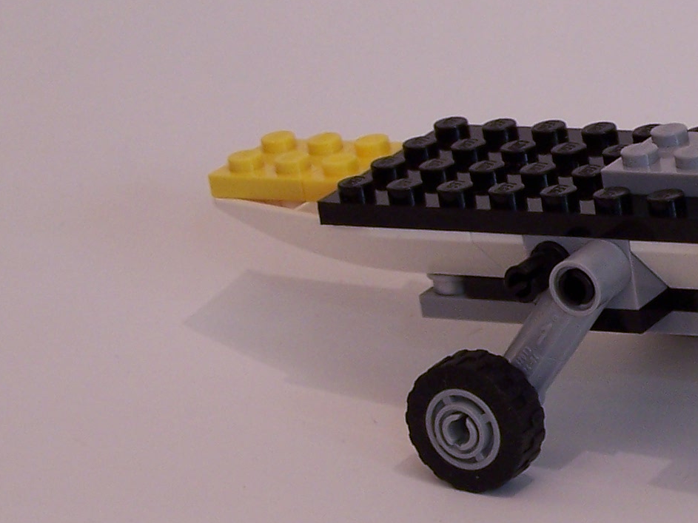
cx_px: 865
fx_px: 3690
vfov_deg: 8.1
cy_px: 286
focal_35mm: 183
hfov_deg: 10.6
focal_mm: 11.1
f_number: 3.2
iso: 80
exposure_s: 1/8
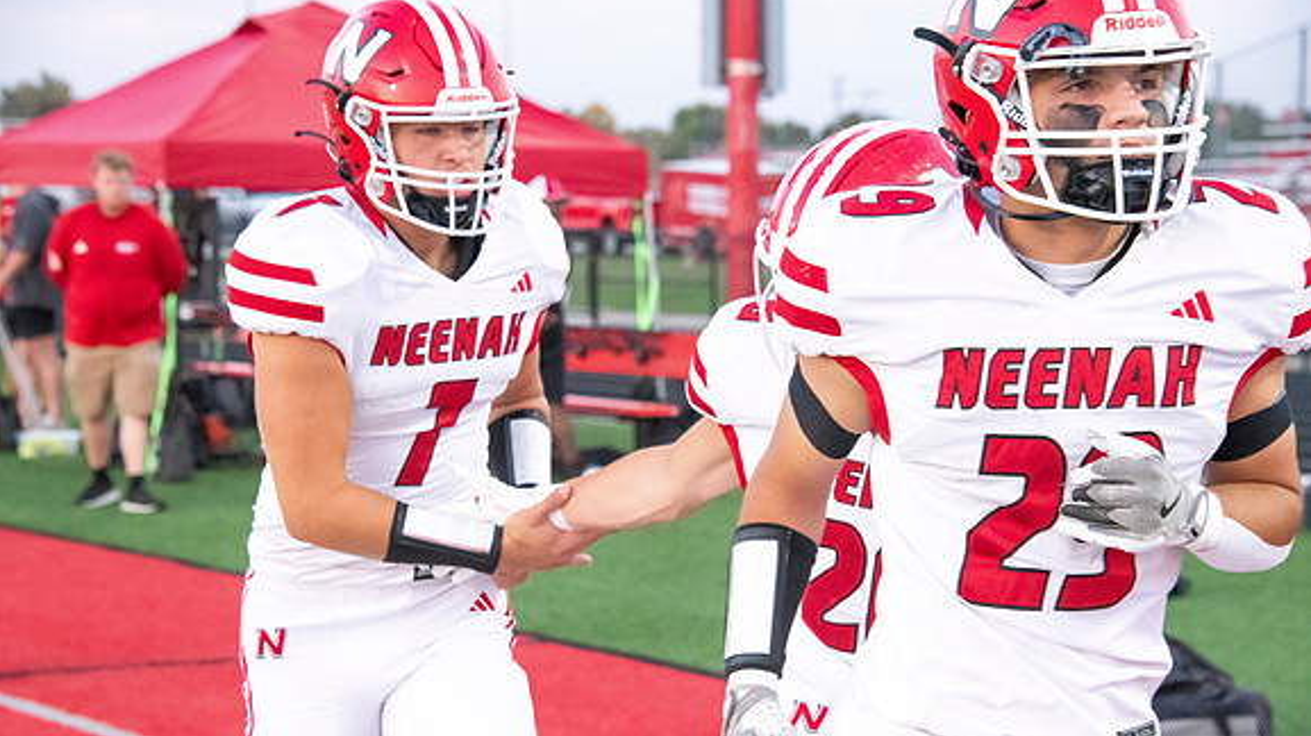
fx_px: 4100
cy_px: 430
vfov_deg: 10.3
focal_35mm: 118
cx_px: 657
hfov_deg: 18.2
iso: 10000
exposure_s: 1/640
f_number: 7.1
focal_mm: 112
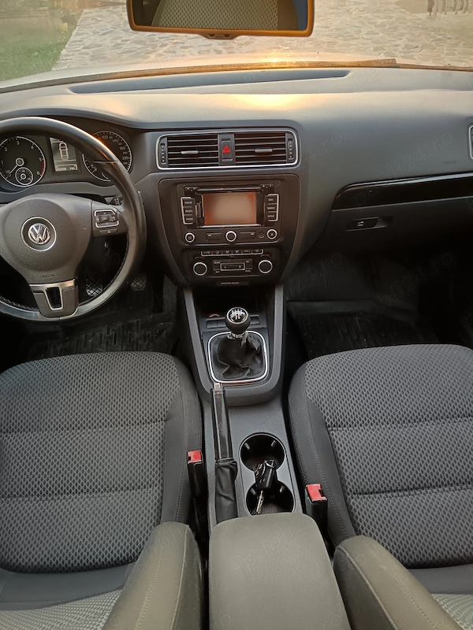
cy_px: 315
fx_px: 492
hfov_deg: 51.4
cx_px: 236
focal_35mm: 27
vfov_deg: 65.3
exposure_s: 1/25
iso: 739
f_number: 1.9
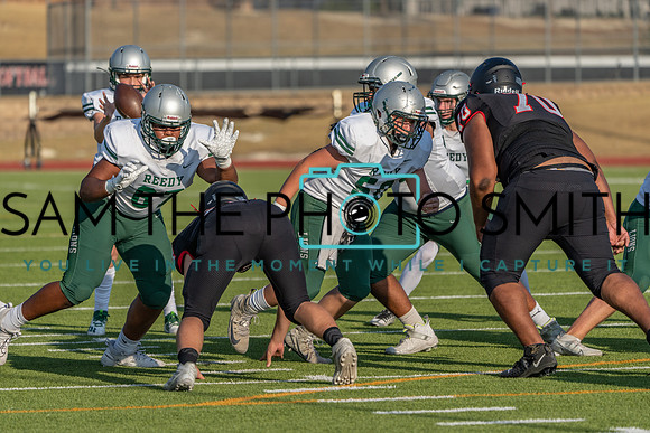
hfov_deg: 7.2
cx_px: 325
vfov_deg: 4.8
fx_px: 5147
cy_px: 216
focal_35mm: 285
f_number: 5.6
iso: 200
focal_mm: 285
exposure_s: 1/1250
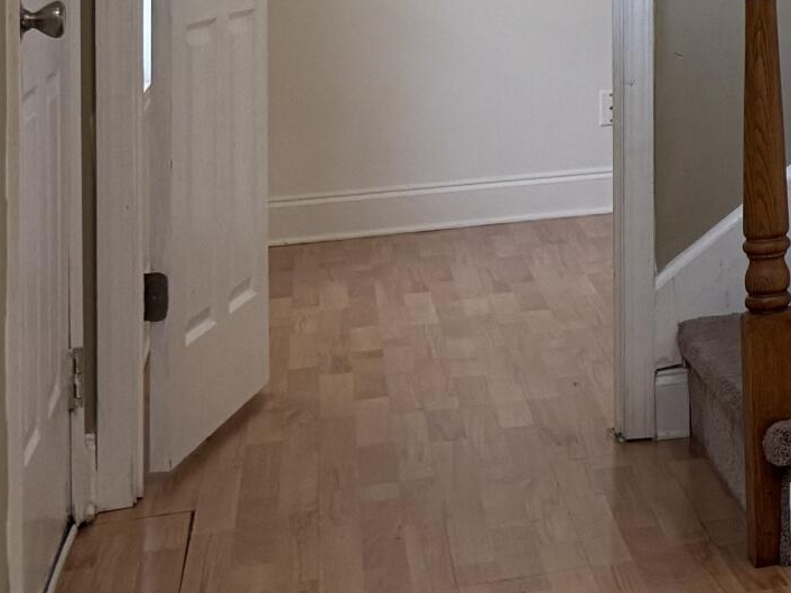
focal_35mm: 102
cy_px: -284
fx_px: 2330
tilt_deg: +2.9
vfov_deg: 13.7
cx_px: 1665
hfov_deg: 15.0
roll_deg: +1.6
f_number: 1.78
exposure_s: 1/120
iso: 200
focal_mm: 6.76
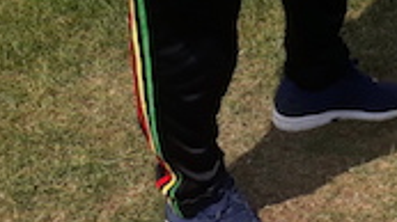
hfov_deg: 16.4
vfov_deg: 9.0
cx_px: 597
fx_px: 1252
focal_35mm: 119
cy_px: -331
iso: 40
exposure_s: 1/1560
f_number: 1.9
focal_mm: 3.6
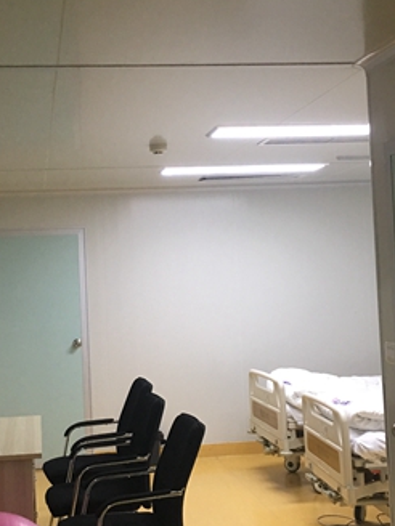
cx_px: 153
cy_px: 238
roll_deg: +2.1
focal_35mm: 59
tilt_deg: +2.6
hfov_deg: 24.8
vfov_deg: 32.7
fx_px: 898
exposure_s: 1/17
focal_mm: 4.15
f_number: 2.2
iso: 64
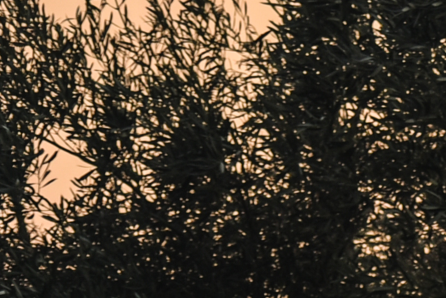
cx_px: 1439
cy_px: 827
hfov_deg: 6.4
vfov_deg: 4.6
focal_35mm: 291
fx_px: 3605
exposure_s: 1/320
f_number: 5
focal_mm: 44
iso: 125
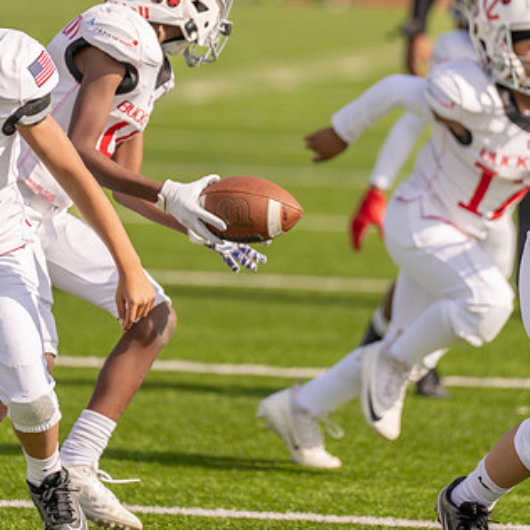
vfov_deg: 4.4
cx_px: 207
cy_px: 174
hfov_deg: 4.4
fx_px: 6825
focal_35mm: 394
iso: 100
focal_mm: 200
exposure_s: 1/2500
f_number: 2.8
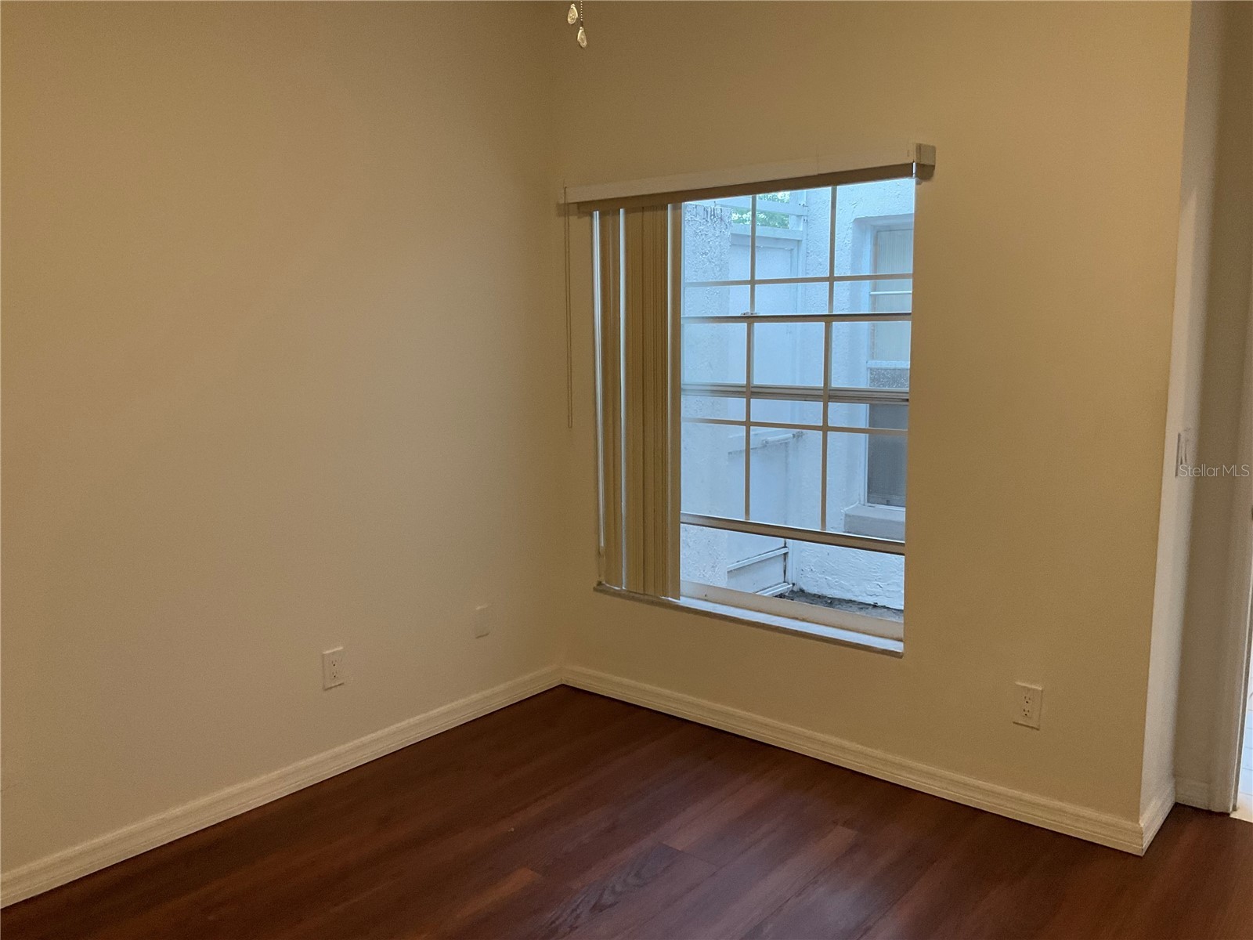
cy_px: 470
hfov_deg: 61.7
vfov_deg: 48.2
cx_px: 626
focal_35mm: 29
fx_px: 1050
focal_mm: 3
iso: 200
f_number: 1.8
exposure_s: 1/60
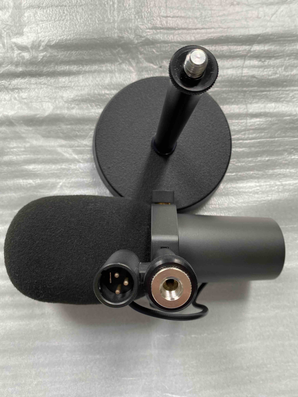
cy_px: 198
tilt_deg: -85.3
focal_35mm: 26
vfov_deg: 67.3
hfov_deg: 53.1
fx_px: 298
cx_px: 149
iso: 80
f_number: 1.8
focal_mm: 4.25
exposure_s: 1/122
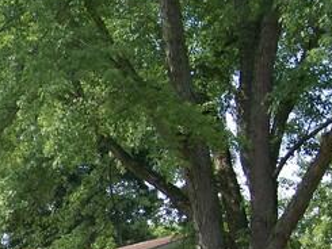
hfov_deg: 17.8
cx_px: -27
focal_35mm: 107
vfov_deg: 13.7
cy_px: 244
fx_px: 1027
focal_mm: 7.6
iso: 64
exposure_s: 1/400
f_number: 2.8
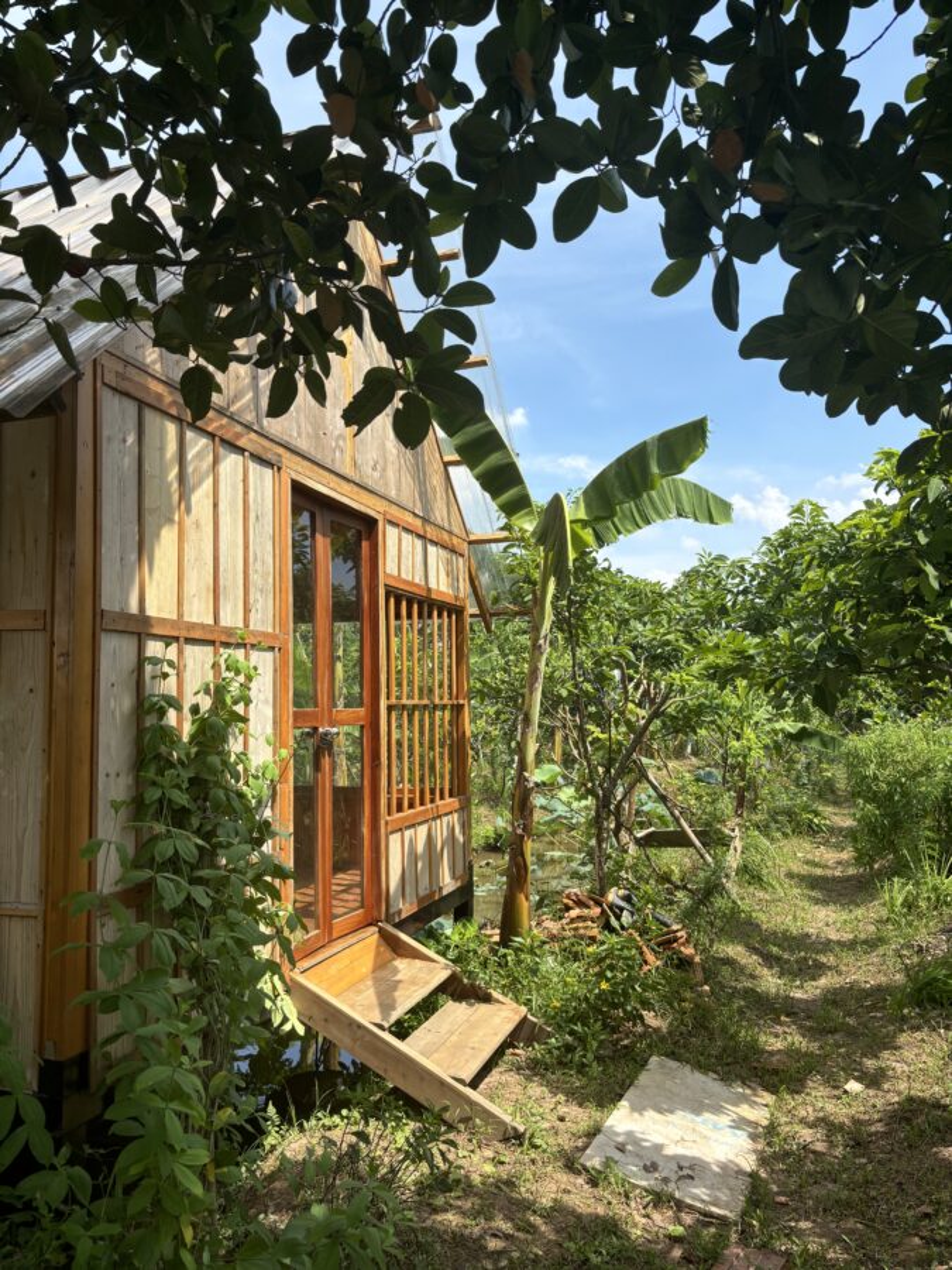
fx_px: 953
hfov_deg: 53.1
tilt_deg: +4.3
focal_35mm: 26
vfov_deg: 67.3
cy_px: 635
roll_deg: -0.1
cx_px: 476
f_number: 1.6
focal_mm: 5.96
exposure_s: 1/1984
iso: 50
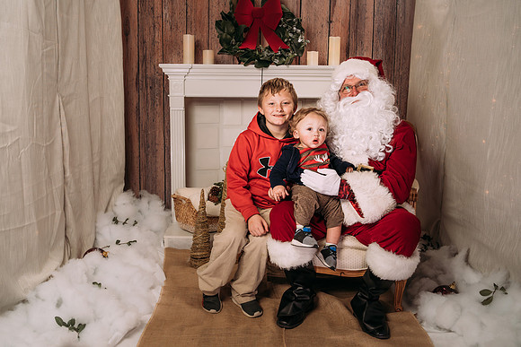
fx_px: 565
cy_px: 172
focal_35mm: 39
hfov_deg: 49.5
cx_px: 246
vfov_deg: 34.2
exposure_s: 1/100
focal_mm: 35
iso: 100
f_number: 5.6
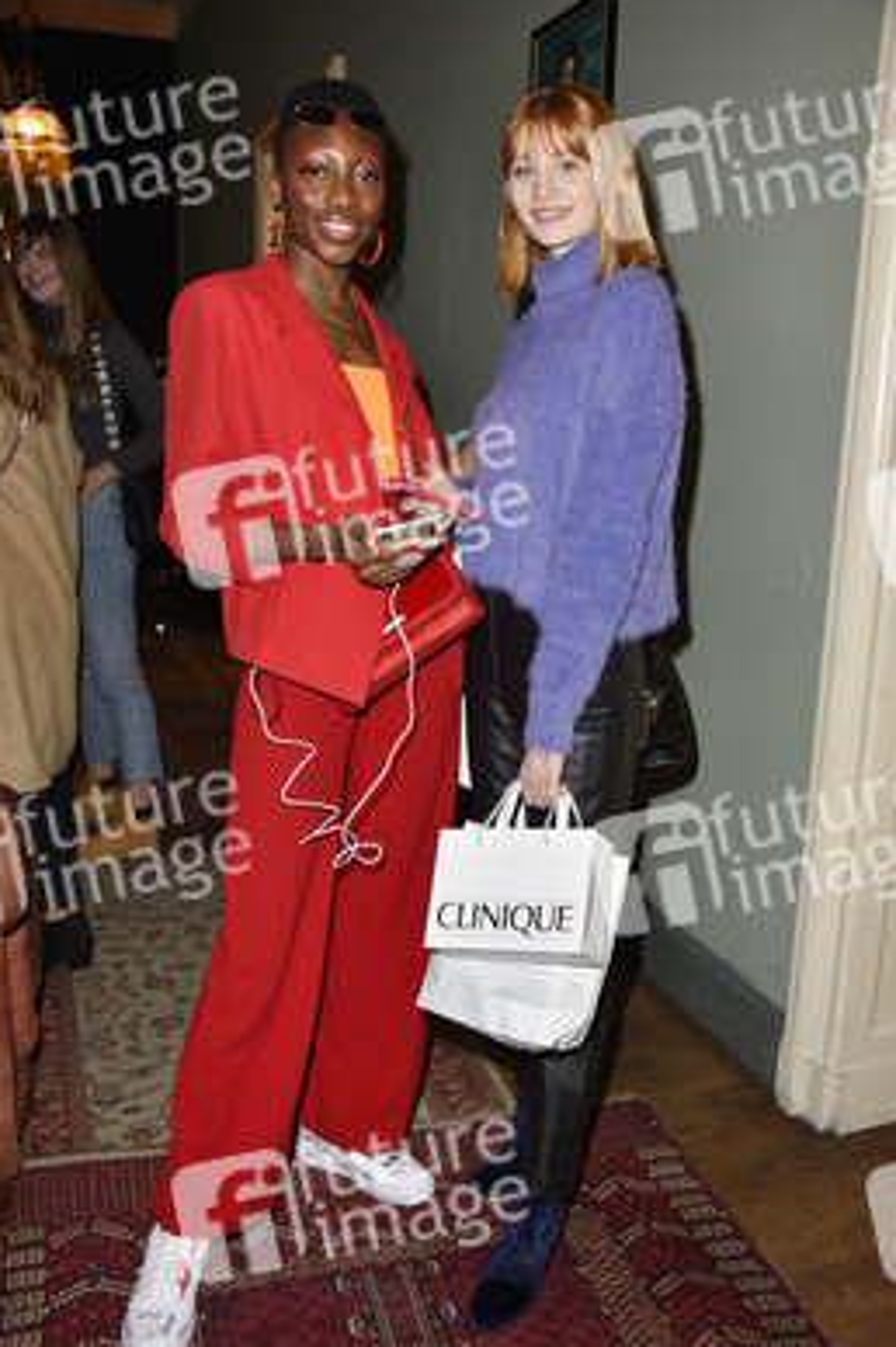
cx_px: 451
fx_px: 1234
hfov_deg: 39.9
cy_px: 680
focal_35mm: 33
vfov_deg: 57.3
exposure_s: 1/100
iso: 1000
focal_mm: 32
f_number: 5.6
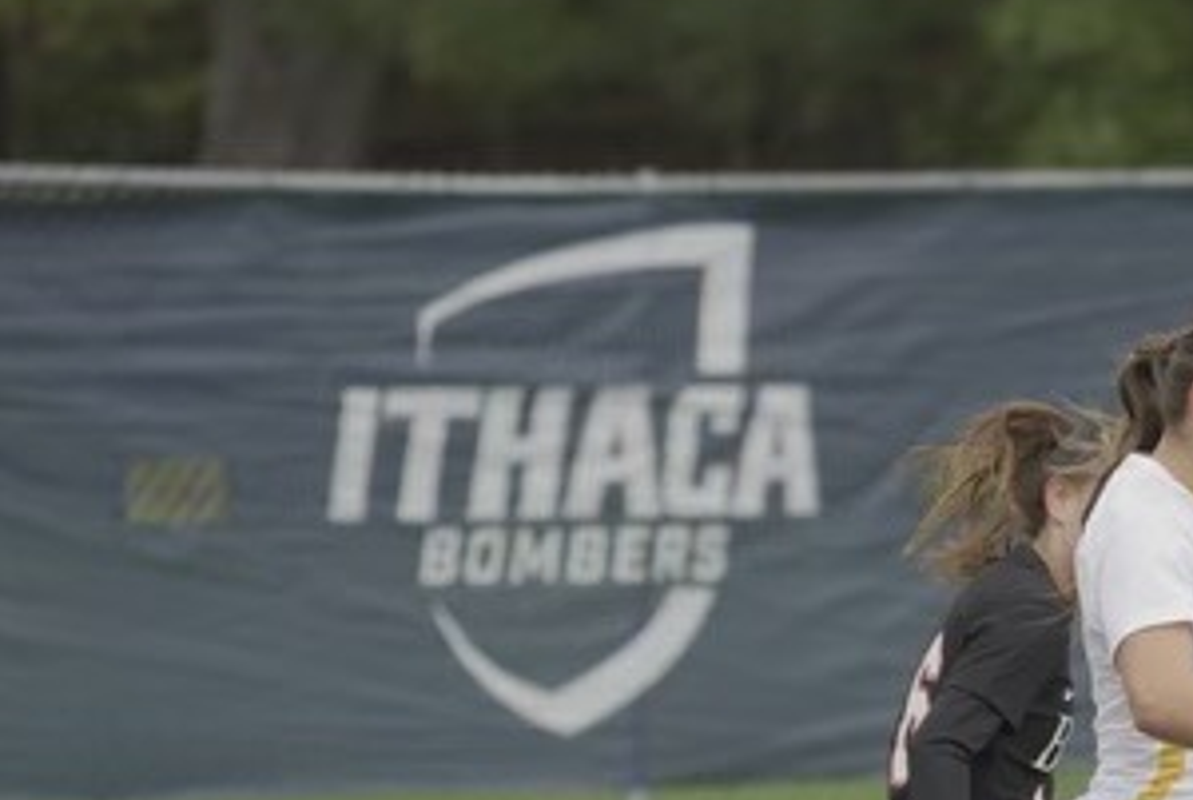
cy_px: 764
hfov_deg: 4.5
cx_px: 1125
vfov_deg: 3.1
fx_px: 15001
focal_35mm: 452
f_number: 4
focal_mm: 168
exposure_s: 1/2500
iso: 800
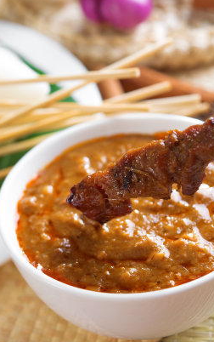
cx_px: 48
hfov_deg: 14.0
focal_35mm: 93
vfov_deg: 22.3
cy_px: 169
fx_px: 866
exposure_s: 1/125
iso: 200
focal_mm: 60
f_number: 6.3
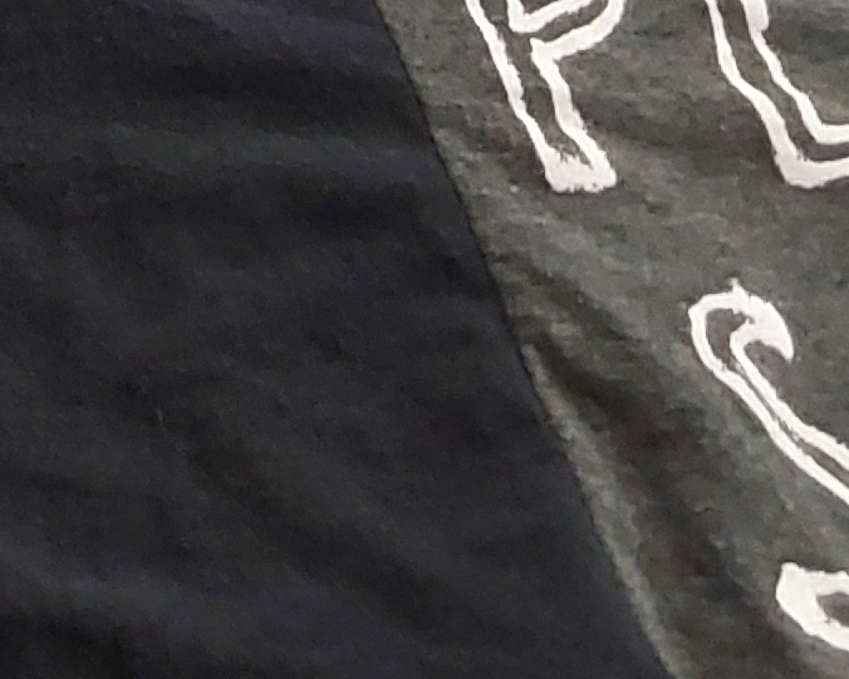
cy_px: -582
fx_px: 3317
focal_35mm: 132
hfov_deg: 12.1
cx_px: -1088
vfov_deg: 10.9
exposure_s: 1/50
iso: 160
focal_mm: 2.91
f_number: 1.9
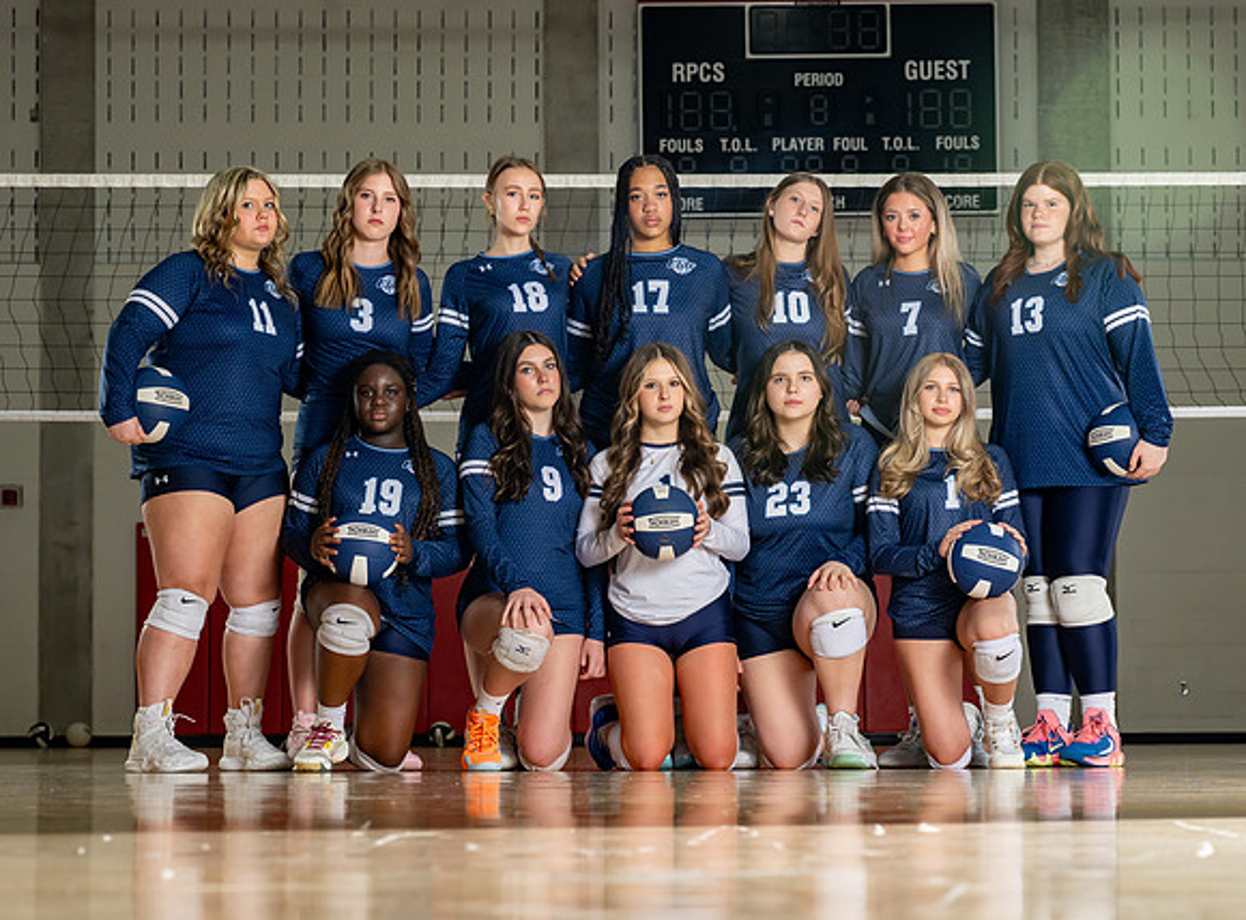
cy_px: 528
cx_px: 621
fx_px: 3437
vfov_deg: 15.2
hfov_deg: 20.5
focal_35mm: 96
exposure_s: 1/125
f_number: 7.1
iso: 400
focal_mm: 70
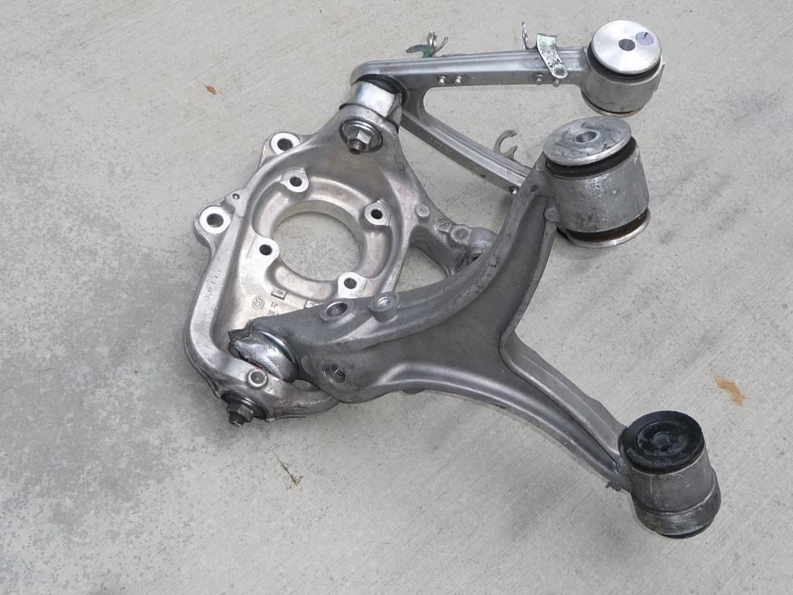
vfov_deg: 29.1
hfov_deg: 38.2
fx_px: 1145
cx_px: 396
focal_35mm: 50
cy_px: 298
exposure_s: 1/320
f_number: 3.4
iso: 100
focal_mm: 5
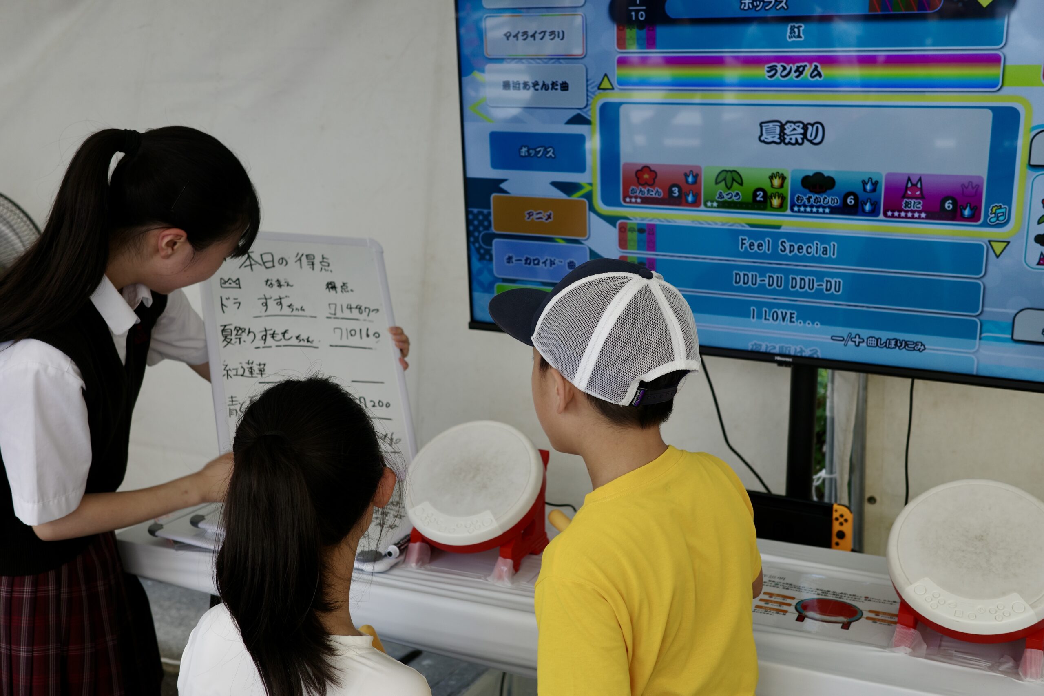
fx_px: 1160
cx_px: 522
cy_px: 348
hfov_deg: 48.5
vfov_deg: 33.4
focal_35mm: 40
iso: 100
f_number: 2.8
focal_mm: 26
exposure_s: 1/125
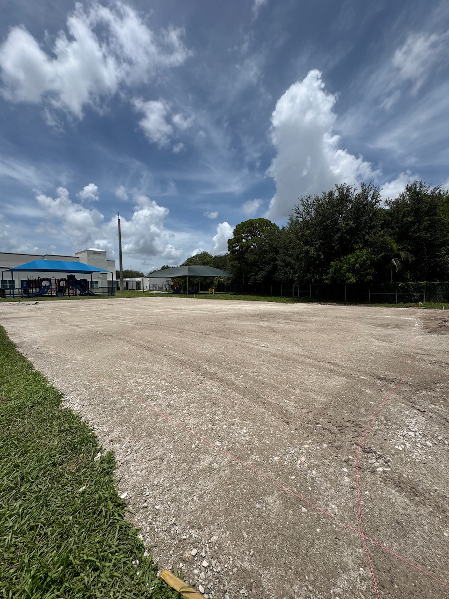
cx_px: 224
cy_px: 300
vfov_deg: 102.1
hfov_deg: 85.7
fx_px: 242
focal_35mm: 14
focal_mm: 2.22
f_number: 2.2
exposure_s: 1/3906
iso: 50
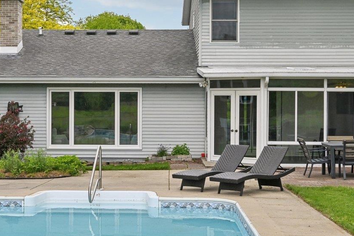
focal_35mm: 74
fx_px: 727
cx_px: 139
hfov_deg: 27.3
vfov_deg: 18.4
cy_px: 93
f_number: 8
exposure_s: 1/1000
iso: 400
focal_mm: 30
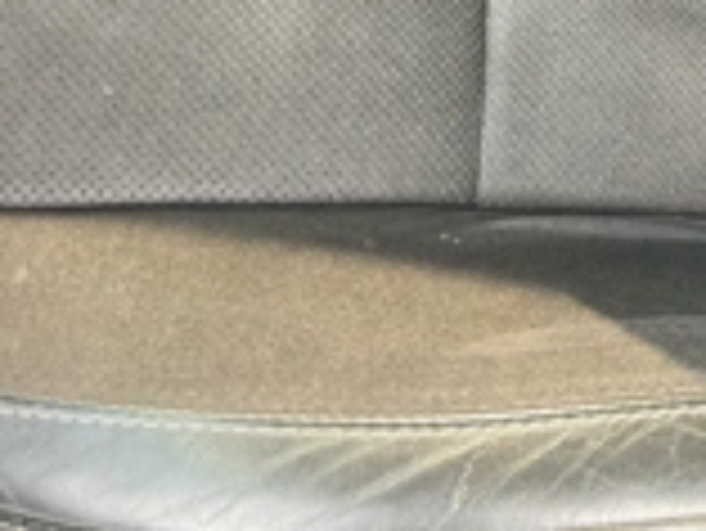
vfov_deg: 19.0
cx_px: 598
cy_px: -76
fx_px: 1510
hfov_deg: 25.7
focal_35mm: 74
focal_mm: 3
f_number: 1.8
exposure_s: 1/60
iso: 160
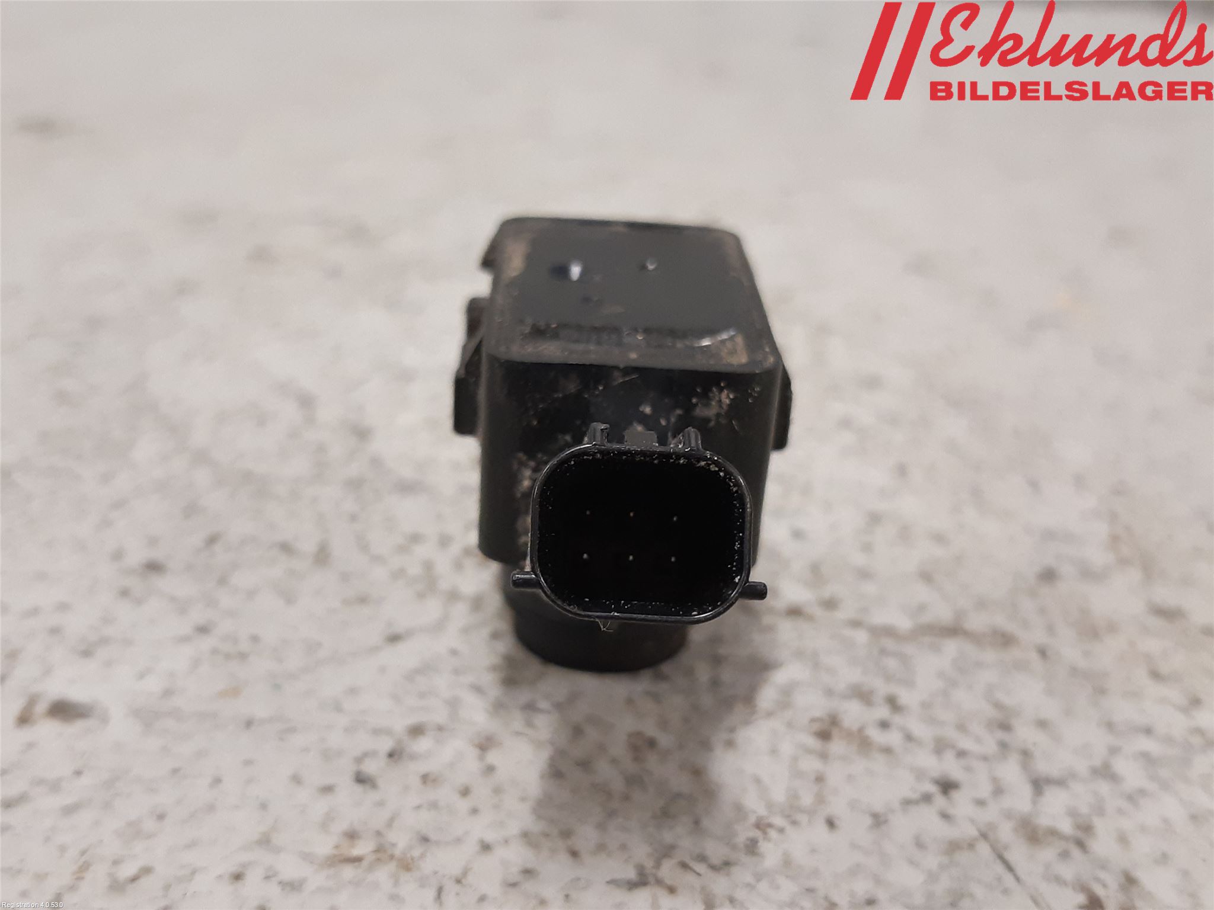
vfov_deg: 53.1
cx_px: 607
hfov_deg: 67.3
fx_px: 912
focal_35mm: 26
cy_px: 455
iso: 200
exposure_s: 1/50
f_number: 1.7
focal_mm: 3.93
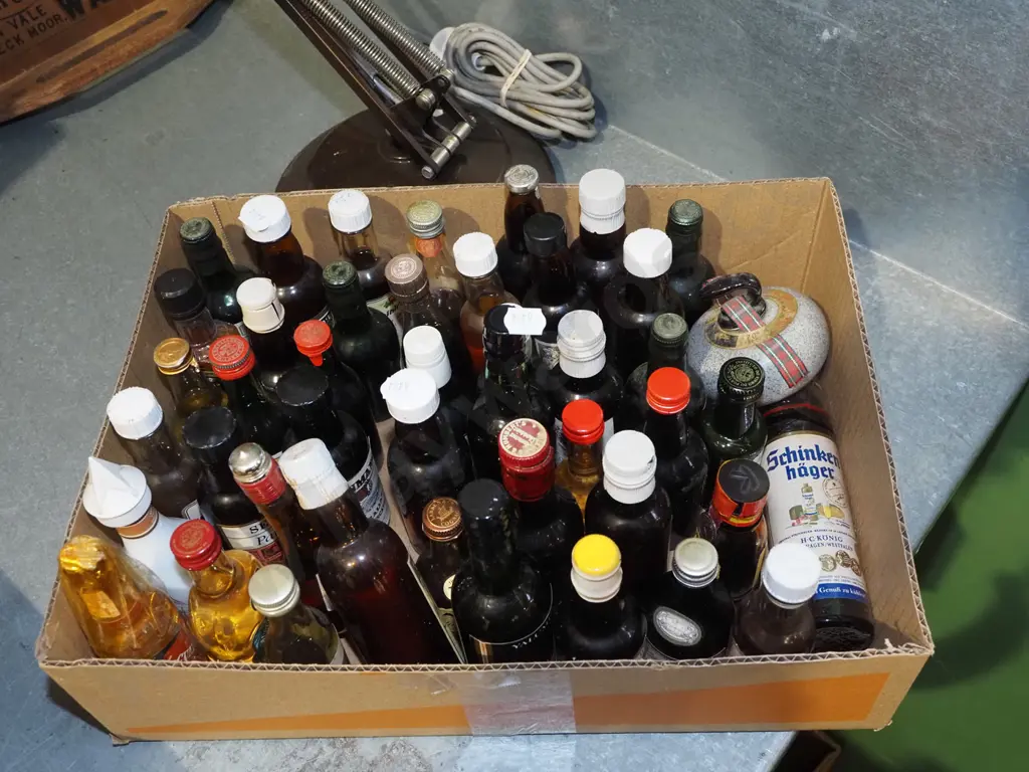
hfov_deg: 54.0
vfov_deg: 41.8
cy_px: 386
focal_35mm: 34
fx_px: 1011
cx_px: 514
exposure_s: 1/60
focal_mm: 17
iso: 2000
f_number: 5.6
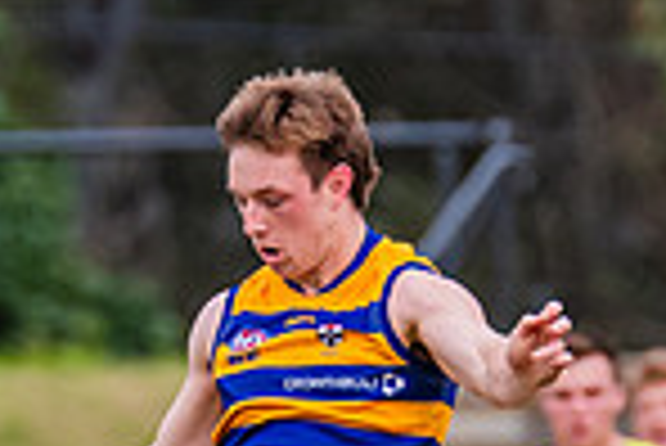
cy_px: 598
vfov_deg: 0.5
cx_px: 93
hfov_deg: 0.8
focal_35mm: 2569
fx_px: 47572
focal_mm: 420
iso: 800
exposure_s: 1/1250
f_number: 7.1
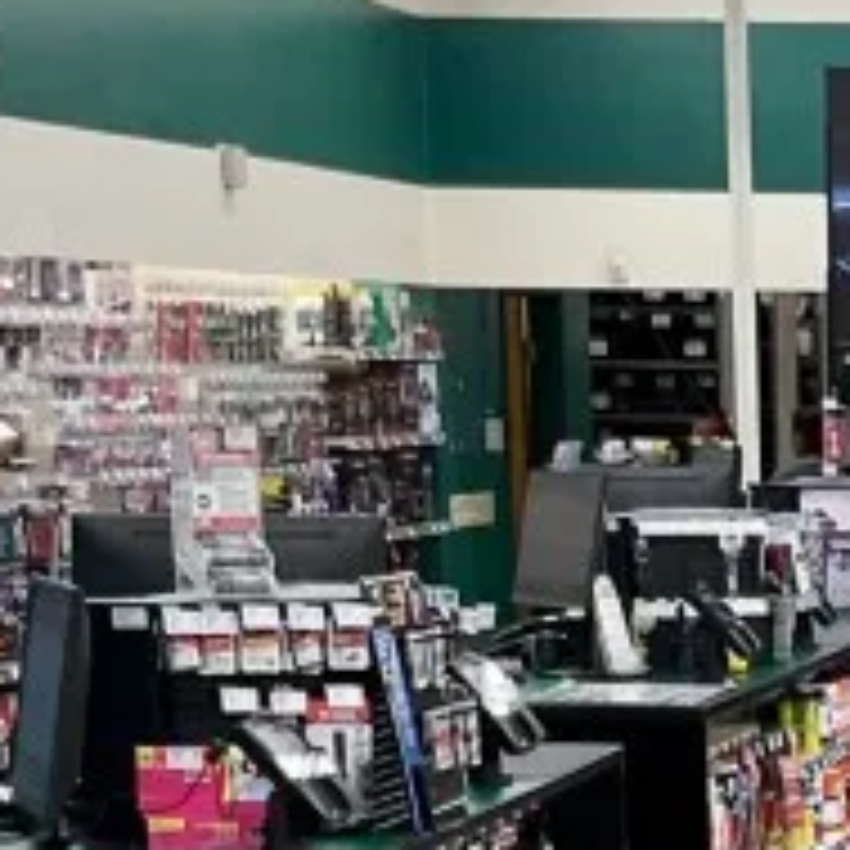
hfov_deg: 12.0
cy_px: 1196
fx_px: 3862
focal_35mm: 139
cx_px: 1300
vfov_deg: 12.1
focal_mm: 3
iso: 40
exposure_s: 1/60
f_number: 1.8
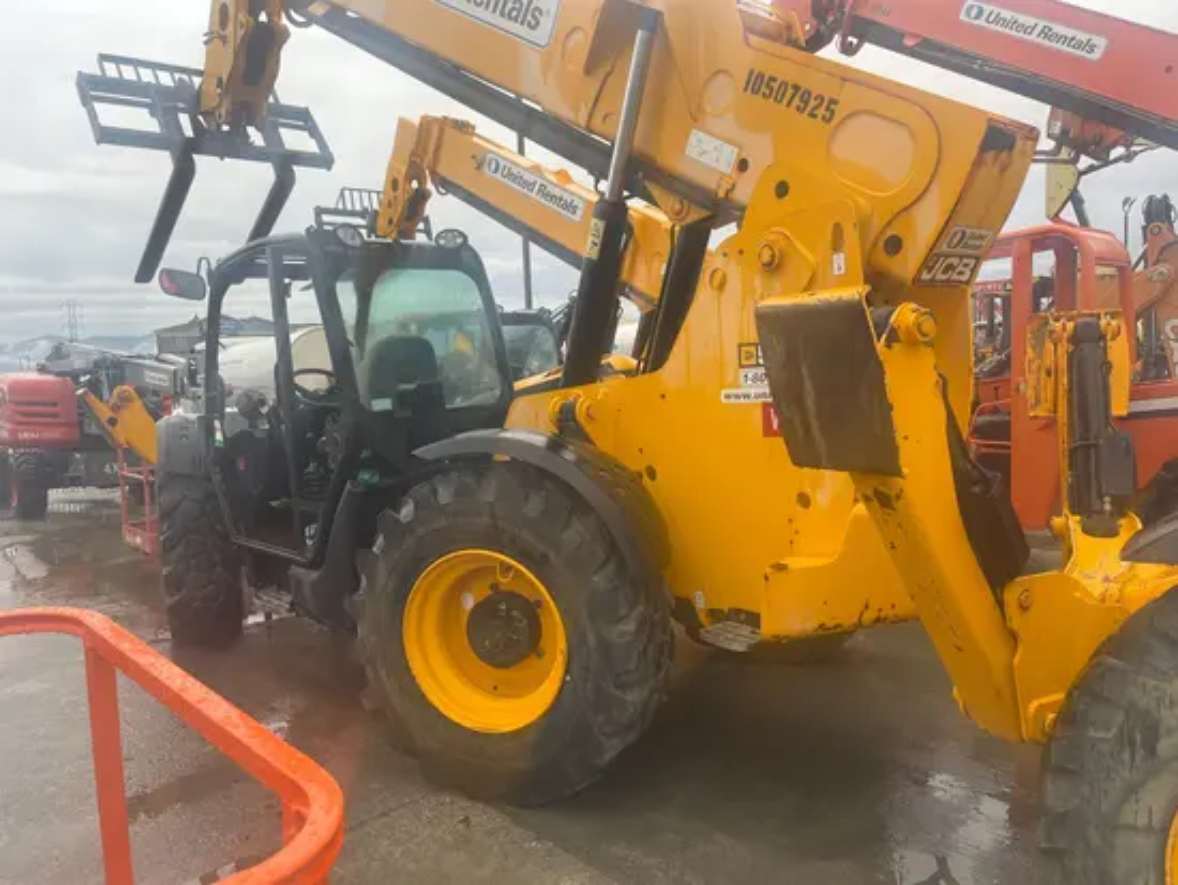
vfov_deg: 53.1
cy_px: 442
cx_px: 589
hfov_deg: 67.3
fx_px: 885
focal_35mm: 26
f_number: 1.6
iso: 50
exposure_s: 1/338
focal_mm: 5.1
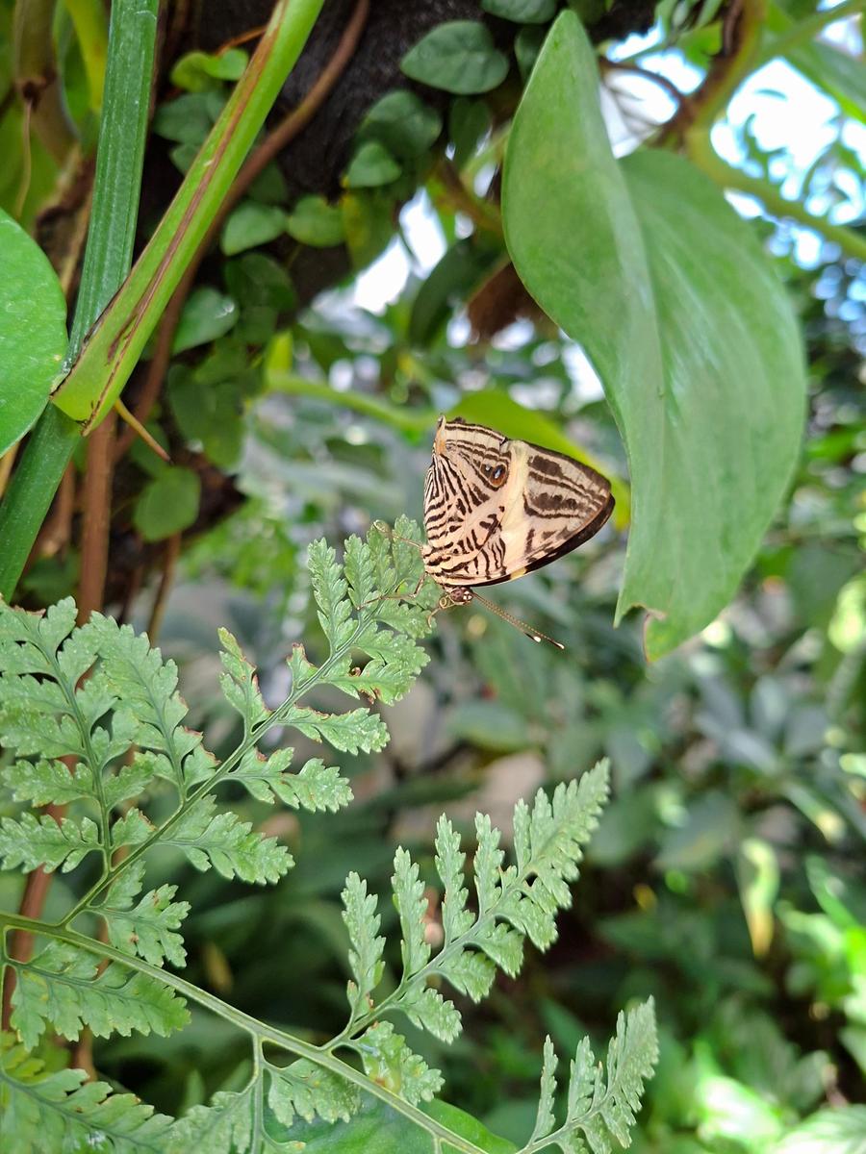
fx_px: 767
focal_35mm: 23
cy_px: 577
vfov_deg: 73.9
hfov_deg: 58.9
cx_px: 433
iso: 320
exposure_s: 1/100
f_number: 1.8
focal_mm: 5.54
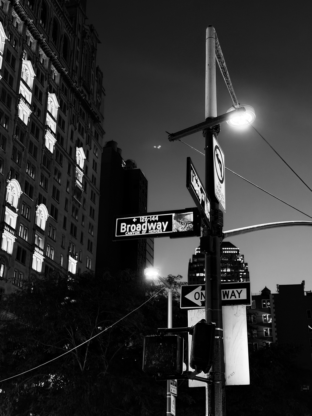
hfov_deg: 30.3
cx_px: 156
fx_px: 577
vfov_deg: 39.7
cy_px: 208
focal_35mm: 48
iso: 640
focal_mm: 6.76
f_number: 1.78
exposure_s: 1/24
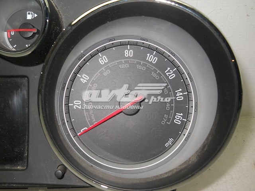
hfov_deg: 45.8
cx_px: 128
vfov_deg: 35.1
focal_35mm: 41
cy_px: 96
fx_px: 302
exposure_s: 1/30
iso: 80
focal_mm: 6.72
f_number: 5.5
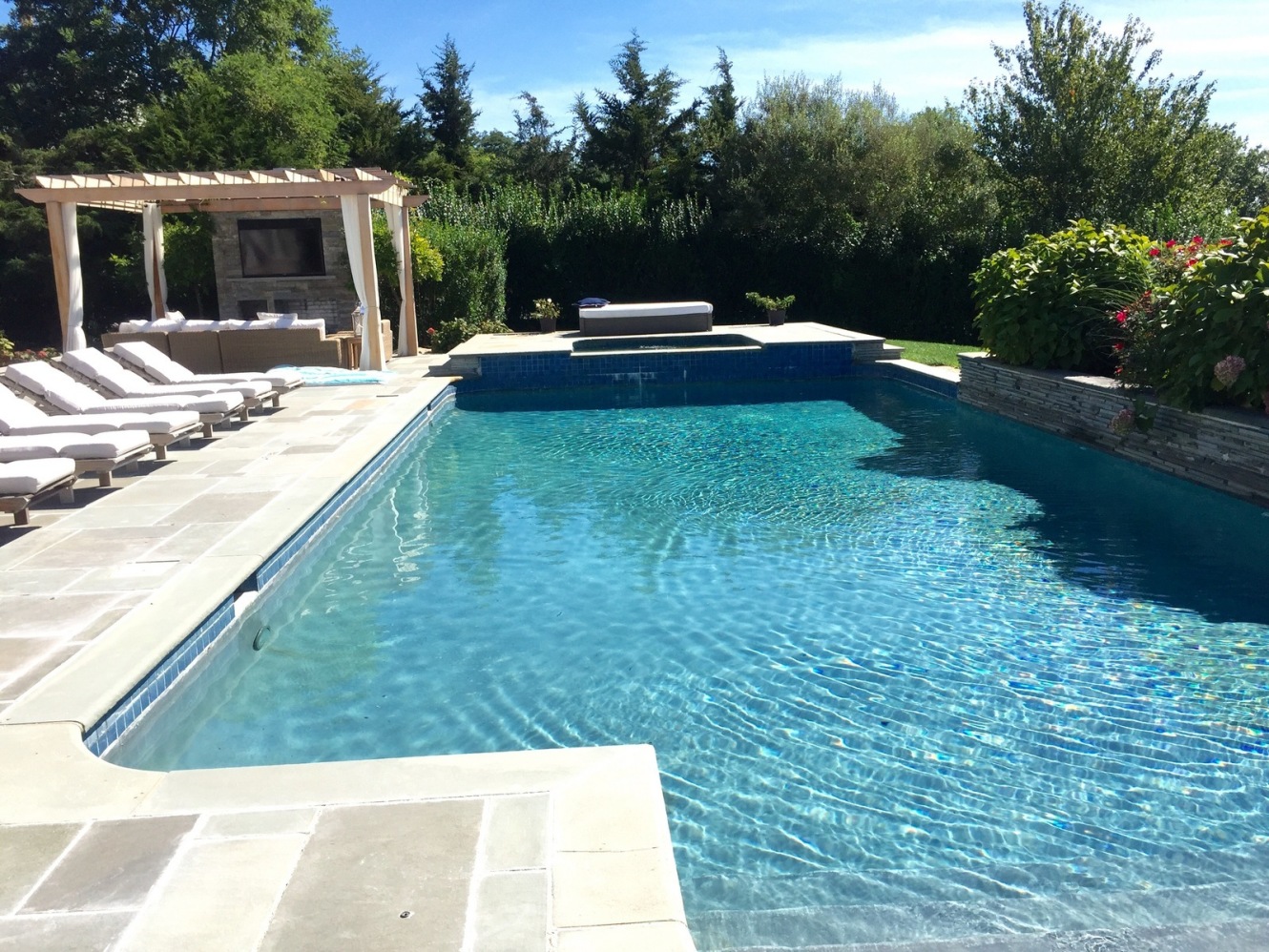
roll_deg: +0.0
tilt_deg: -10.7
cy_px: 476
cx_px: 634
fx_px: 1063
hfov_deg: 61.7
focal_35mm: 29
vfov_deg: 48.2
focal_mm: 4.15
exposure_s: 1/2198
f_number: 2.2
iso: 32
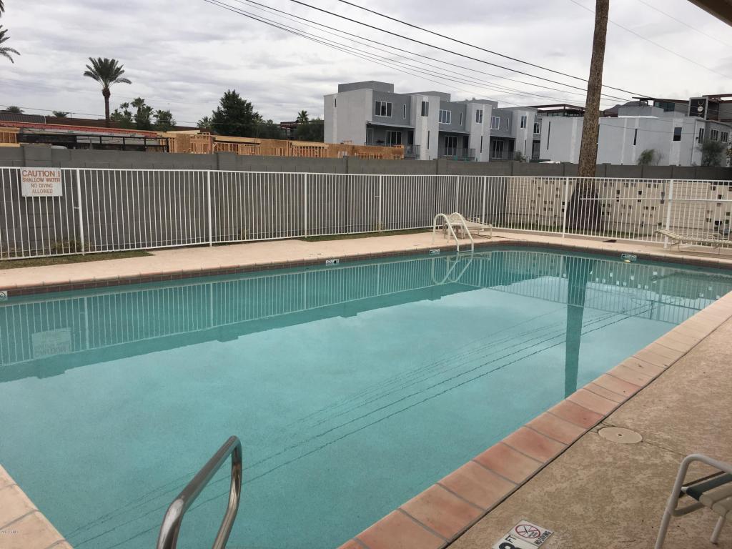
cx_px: 366
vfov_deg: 48.2
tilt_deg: -10.3
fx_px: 613
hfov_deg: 61.7
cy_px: 274
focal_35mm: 29
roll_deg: -1.5
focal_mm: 4.15
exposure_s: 1/986
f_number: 2.2
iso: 25
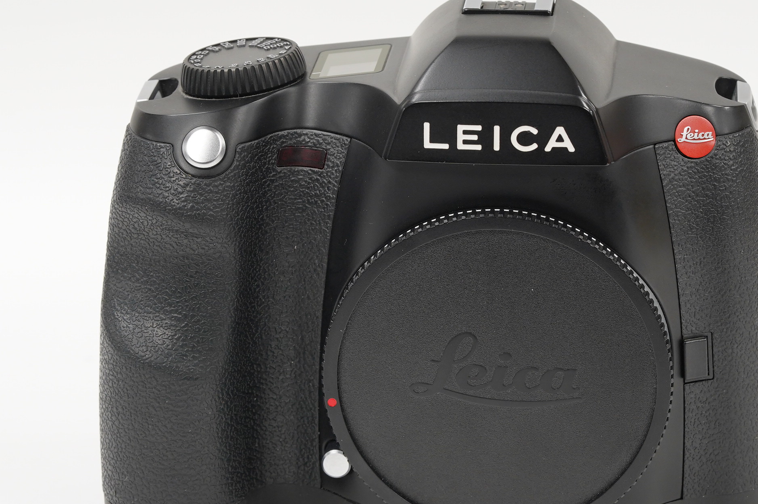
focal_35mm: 144
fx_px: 3029
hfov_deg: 14.3
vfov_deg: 9.5
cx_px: 465
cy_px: 193
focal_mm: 90
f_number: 11
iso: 1000
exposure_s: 1/10
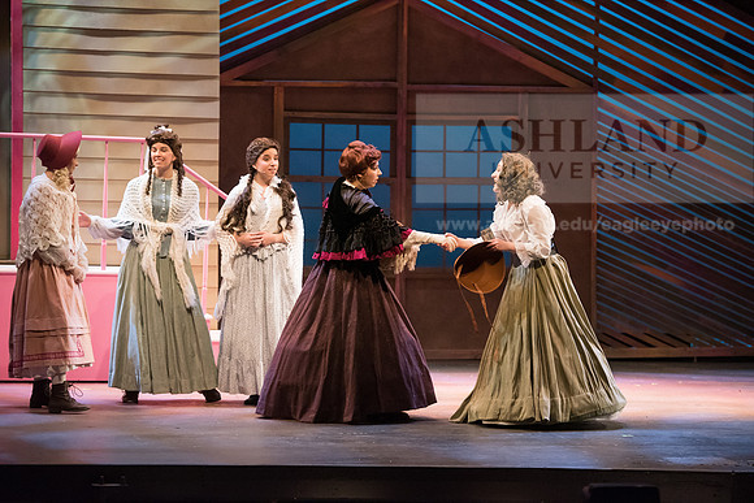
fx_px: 2514
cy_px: 252
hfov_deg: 17.1
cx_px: 377
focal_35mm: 120
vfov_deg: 11.4
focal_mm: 120
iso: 5000
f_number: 4
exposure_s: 1/400
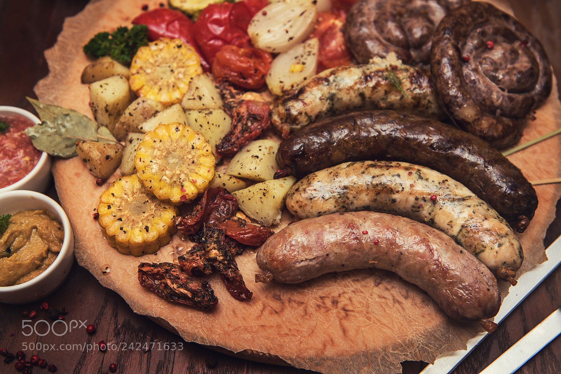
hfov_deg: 39.6
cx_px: 280
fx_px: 779
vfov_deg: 27.0
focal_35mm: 50
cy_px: 187
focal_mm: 50
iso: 320
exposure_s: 1/125
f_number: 4.5
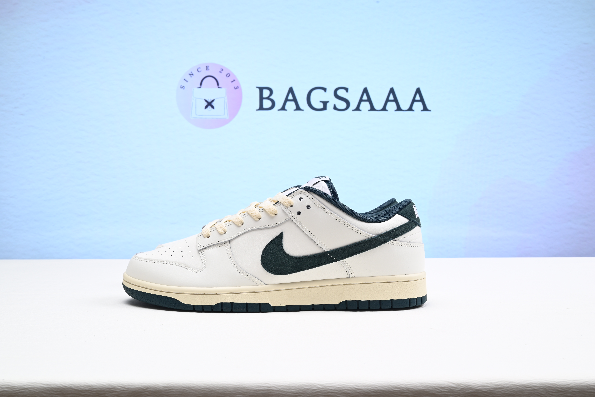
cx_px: 298
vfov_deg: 36.0
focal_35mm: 37
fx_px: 612
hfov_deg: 51.9
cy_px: 198
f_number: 16
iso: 100
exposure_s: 1/2
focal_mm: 37
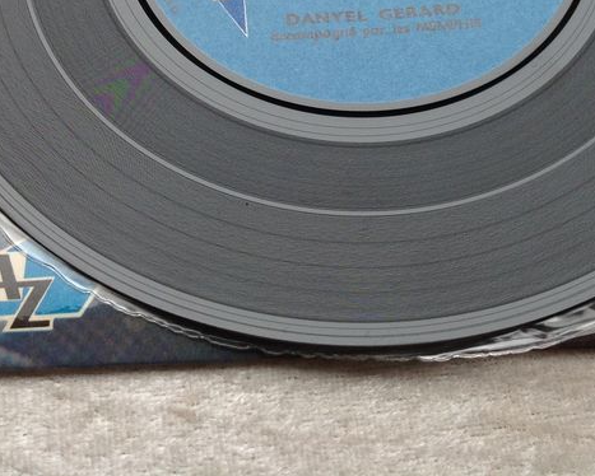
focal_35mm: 73
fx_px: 1286
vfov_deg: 20.4
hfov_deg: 26.0
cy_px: 4
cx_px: 364
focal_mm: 4.28
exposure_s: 1/30
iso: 50
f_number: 2.4
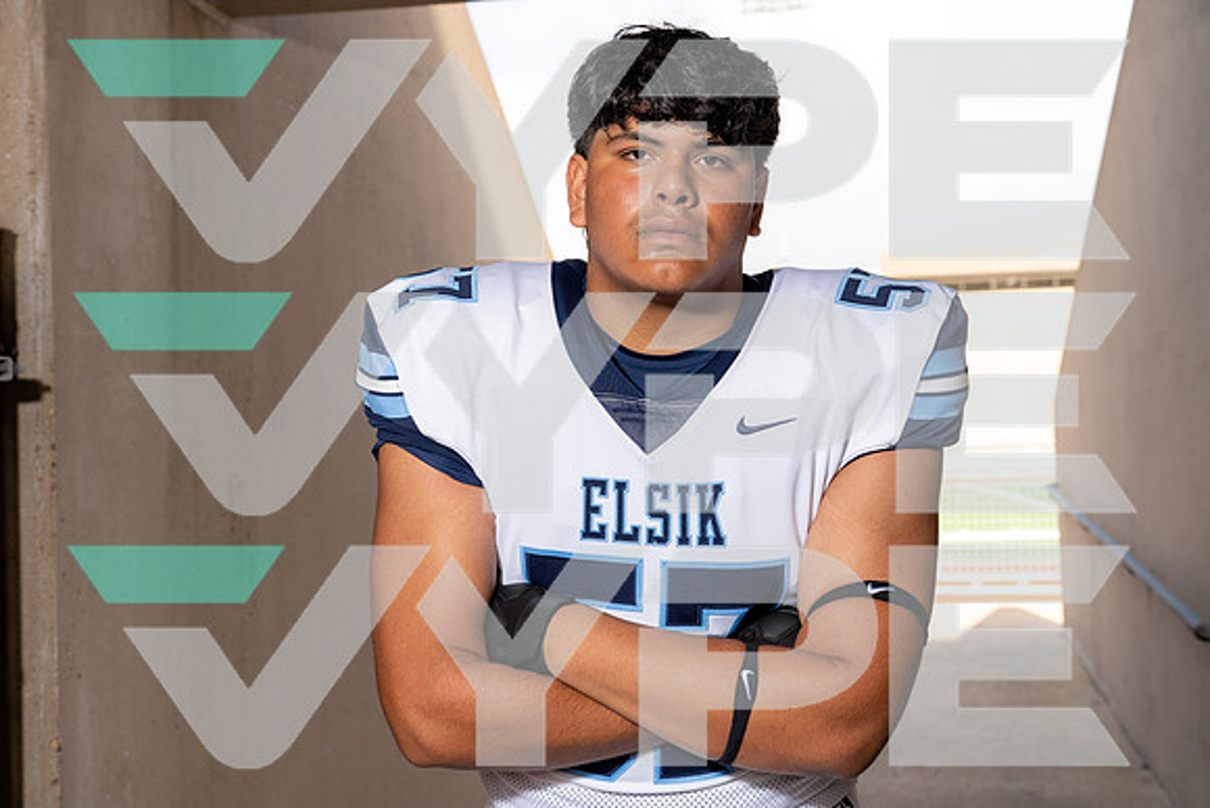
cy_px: 404
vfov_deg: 29.3
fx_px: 1546
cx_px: 605
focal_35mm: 46
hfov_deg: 42.7
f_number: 5.6
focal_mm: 46
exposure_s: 1/250
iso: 200
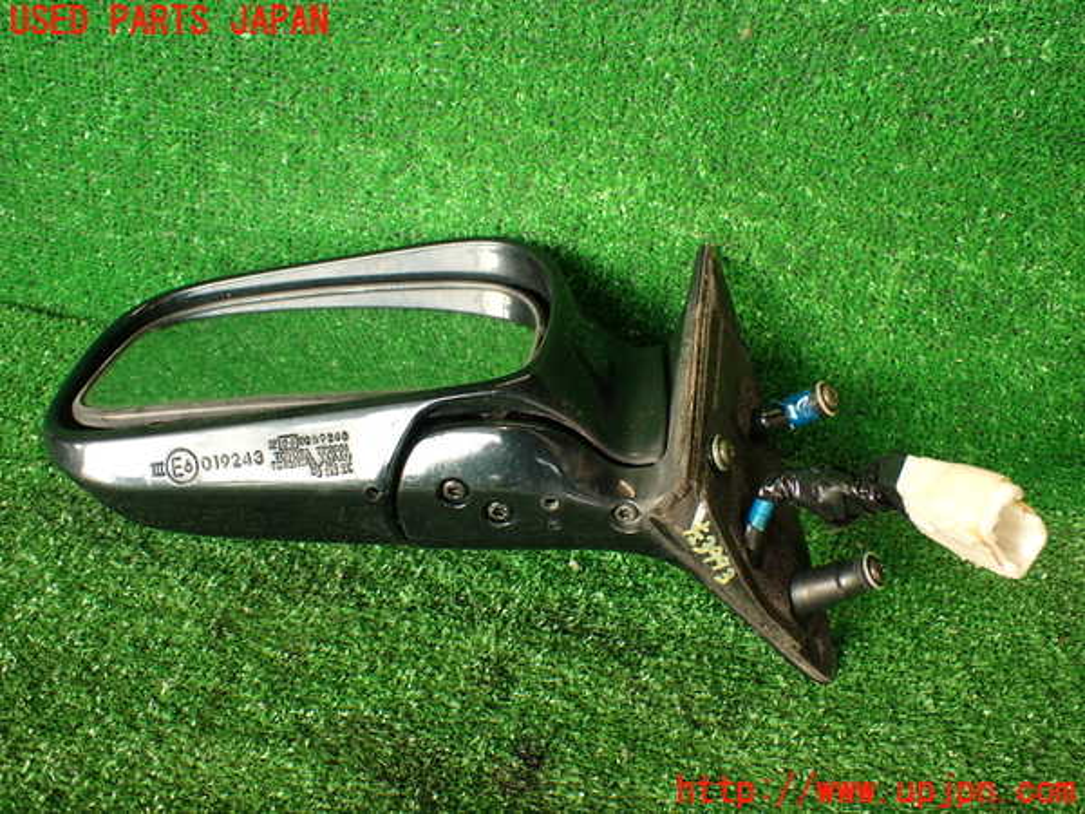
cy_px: 407
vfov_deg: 44.2
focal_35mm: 32
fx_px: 1003
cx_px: 542
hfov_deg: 56.8
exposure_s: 1/60
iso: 125
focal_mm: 5.79
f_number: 2.4
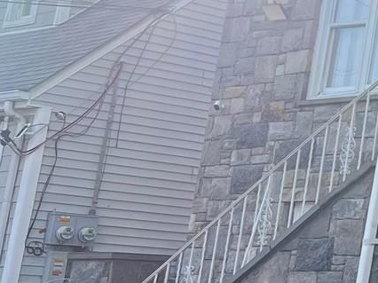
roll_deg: -2.5
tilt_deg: +15.7
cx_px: 865
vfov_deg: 11.7
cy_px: -35
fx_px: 1364
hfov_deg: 12.7
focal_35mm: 125
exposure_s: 1/2994
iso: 50
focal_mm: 5.7
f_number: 1.5
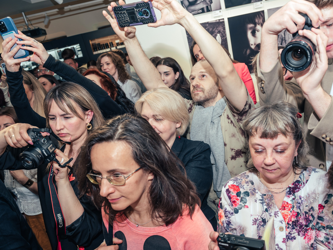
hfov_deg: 61.0
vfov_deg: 48.2
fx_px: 279
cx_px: 203
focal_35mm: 29
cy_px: 137
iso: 500
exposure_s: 1/160
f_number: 4.5
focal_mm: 24
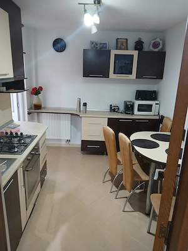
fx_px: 188
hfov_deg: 53.1
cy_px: 126
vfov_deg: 67.3
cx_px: 94
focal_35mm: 26
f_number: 1.8
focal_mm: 3.98
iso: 320
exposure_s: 1/25
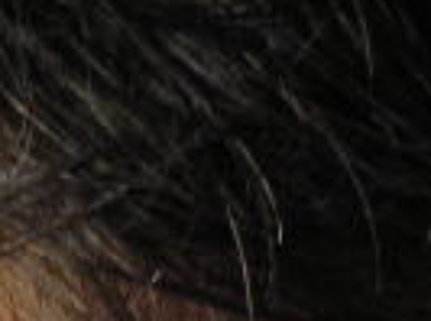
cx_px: 194
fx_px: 2099
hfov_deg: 11.7
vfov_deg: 8.6
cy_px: 438
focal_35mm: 169
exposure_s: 1/7.5
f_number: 2.8
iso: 108
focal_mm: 5.8
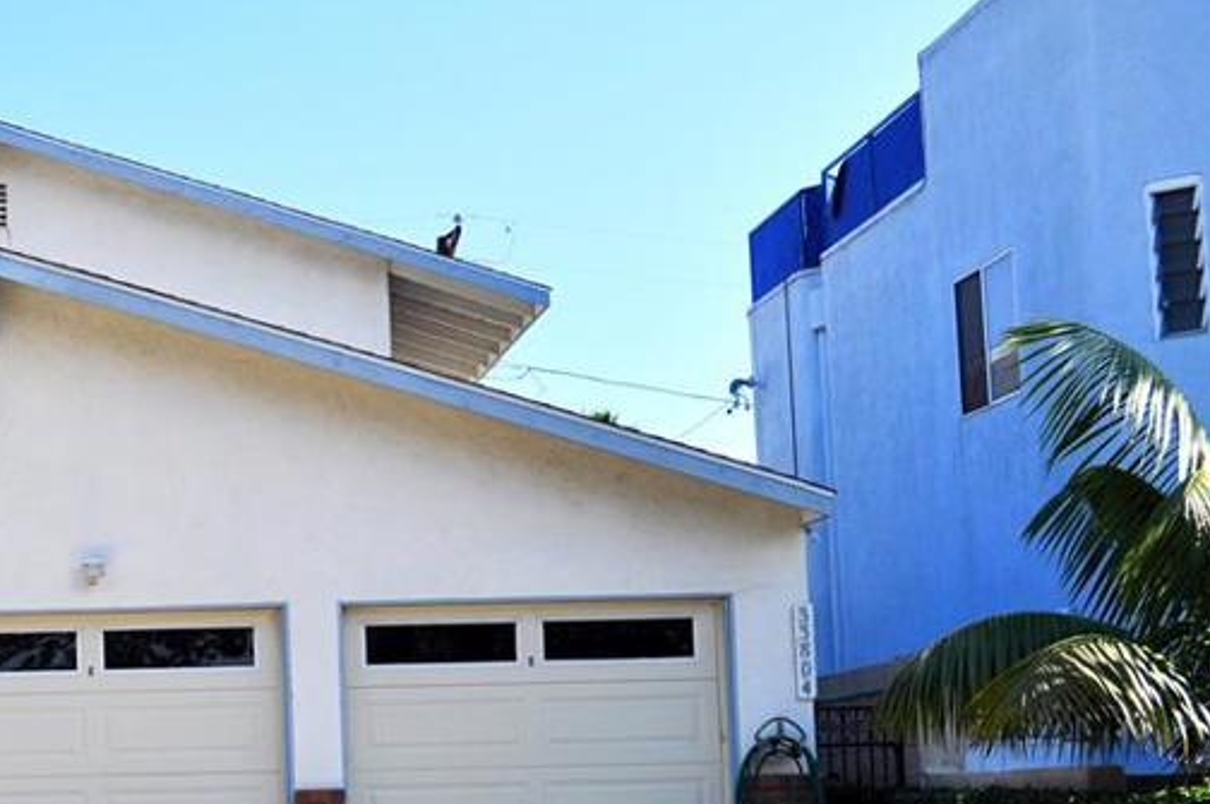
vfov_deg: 20.1
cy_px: 638
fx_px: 2250
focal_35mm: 67
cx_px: -7
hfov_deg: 28.2
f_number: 10
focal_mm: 22
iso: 200
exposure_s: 1/400
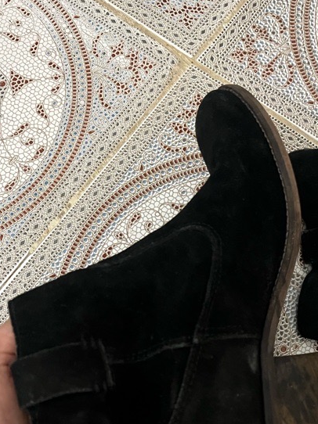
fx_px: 588
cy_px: 339
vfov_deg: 38.2
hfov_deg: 29.1
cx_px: 285
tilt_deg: -78.2
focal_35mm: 48
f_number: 1.5
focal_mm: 5.7
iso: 640
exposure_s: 1/33
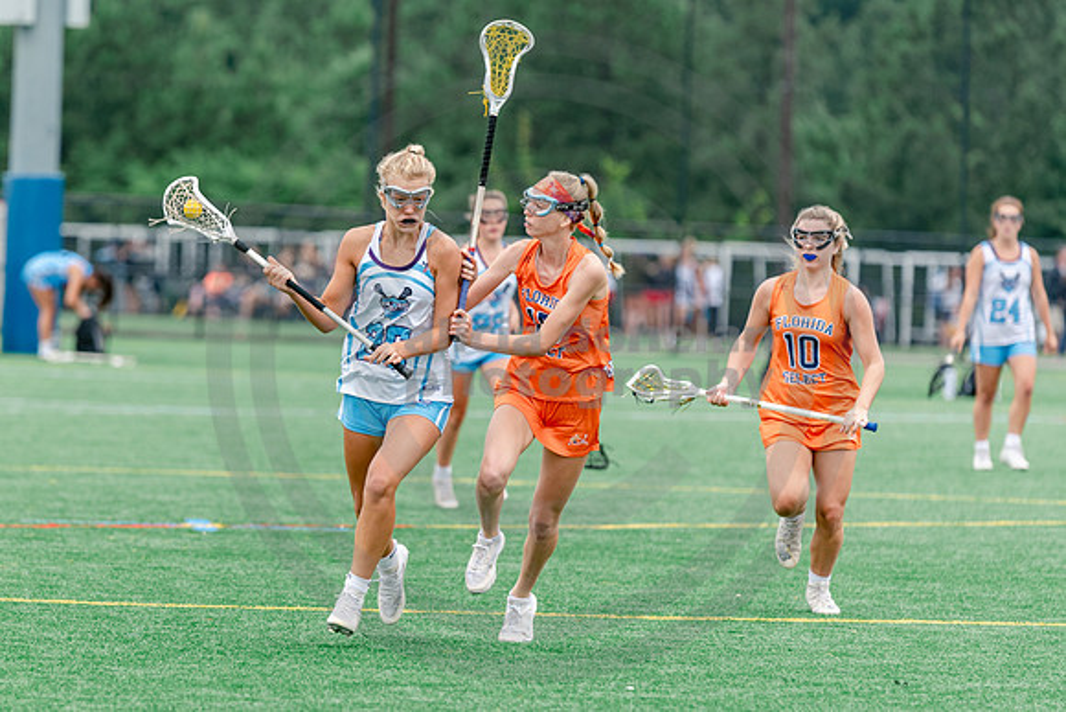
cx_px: 371
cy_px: 424
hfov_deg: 6.3
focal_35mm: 327
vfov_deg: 4.2
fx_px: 9686
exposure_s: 1/640
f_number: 3
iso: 250
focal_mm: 200
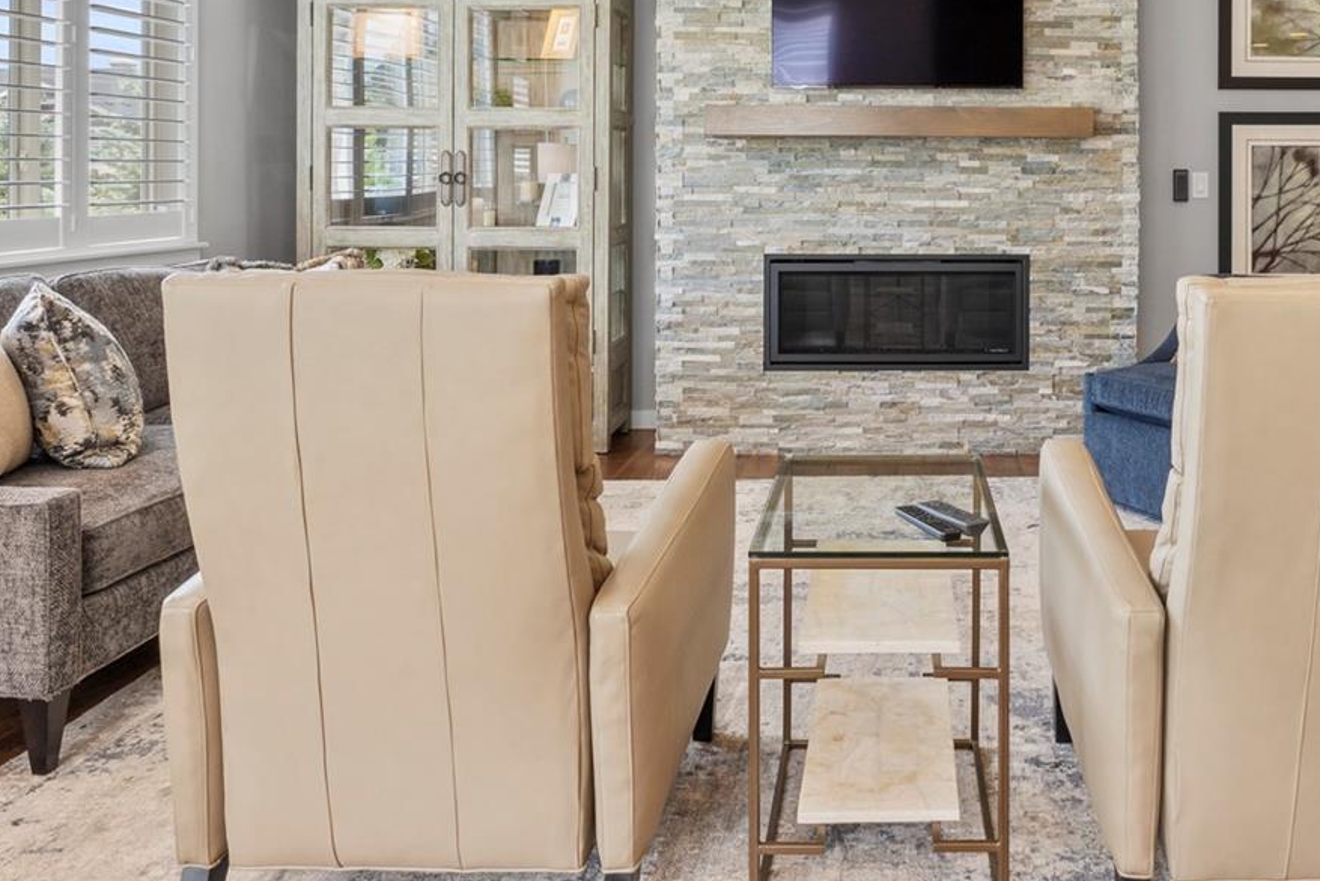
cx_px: 905
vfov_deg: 39.8
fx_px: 1153
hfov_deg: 57.9
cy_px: 157
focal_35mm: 31
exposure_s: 1/60
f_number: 8
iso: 160
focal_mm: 11.5
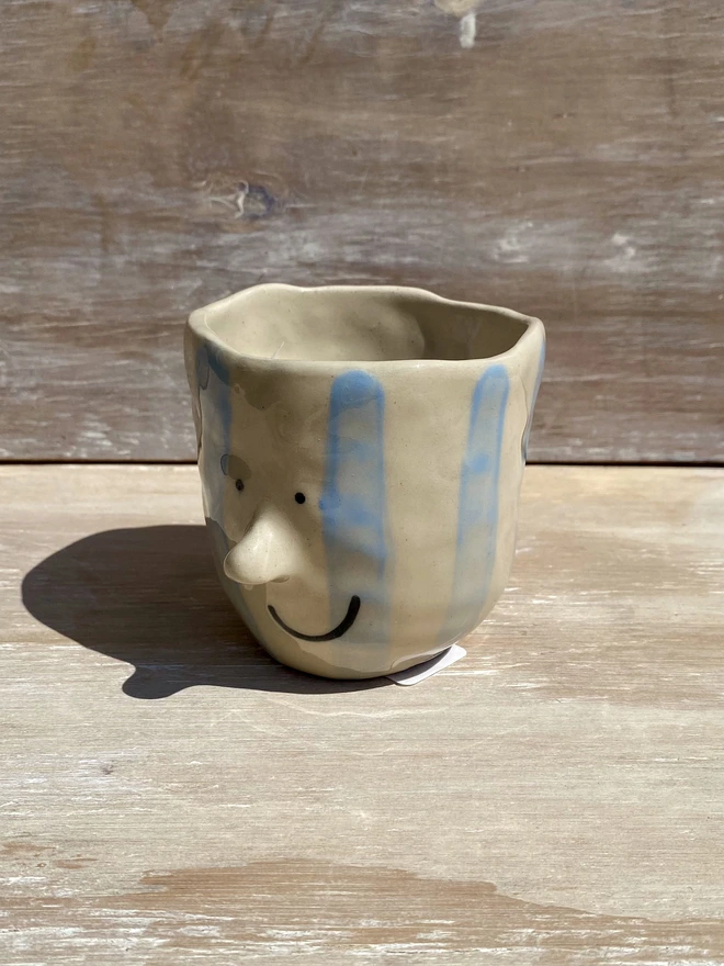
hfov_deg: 53.1
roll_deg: +0.0
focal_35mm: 26
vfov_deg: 67.3
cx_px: 362
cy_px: 483
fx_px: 725
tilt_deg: -22.7
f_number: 1.8
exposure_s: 1/8197
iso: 32
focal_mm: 4.25
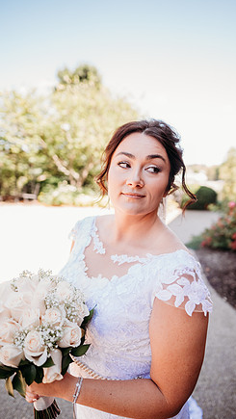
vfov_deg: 71.9
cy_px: 208
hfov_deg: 44.3
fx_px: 289
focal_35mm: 26
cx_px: 137
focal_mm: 24
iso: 160
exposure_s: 1/500
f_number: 2.2
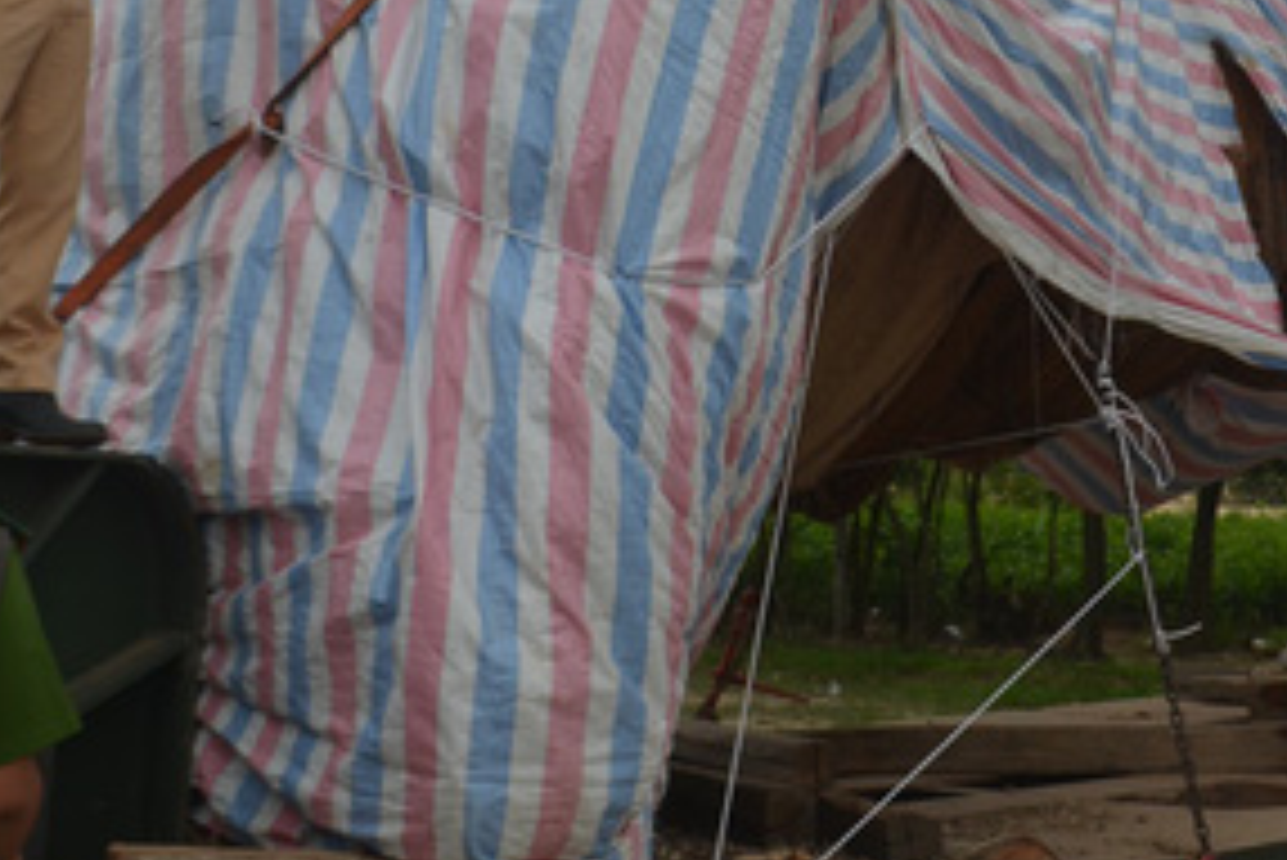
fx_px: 2396
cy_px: -27
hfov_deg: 29.6
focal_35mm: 67
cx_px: 963
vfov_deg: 19.7
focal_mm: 20
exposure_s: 1/200
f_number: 6.3
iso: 200
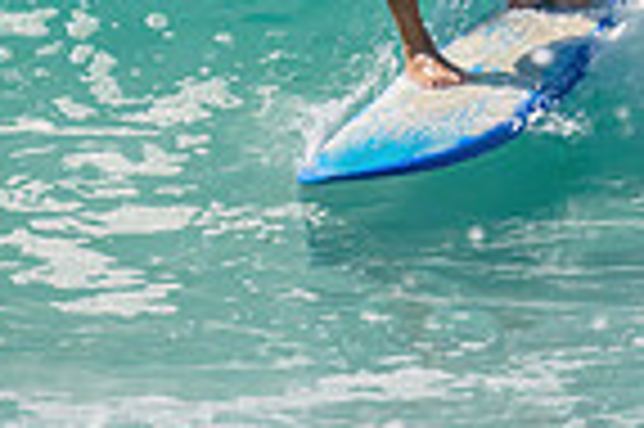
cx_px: 258
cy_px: -321
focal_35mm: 2902
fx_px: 51854
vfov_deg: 0.5
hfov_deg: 0.7
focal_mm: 590
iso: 640
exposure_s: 1/2000
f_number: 11
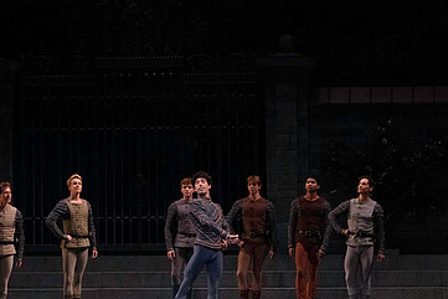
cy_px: 110
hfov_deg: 12.3
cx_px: 206
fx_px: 2079
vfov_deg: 8.2
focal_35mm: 167
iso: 20000
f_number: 14
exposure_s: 1/400
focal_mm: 104
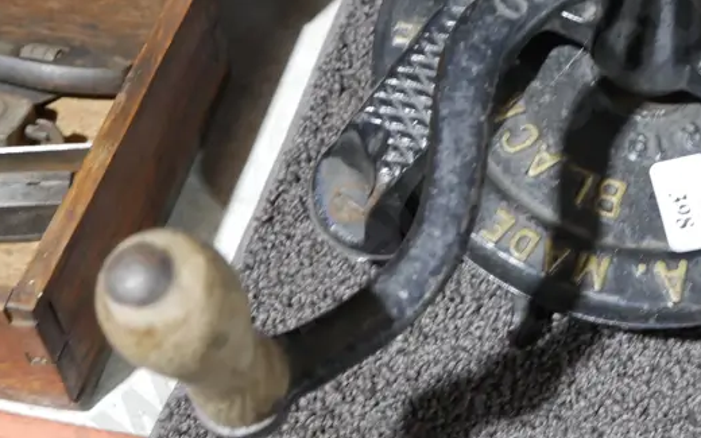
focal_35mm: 71
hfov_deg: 28.3
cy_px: 87
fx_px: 1356
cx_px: 580
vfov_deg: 18.2
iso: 1250
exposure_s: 1/60
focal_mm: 17
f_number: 4
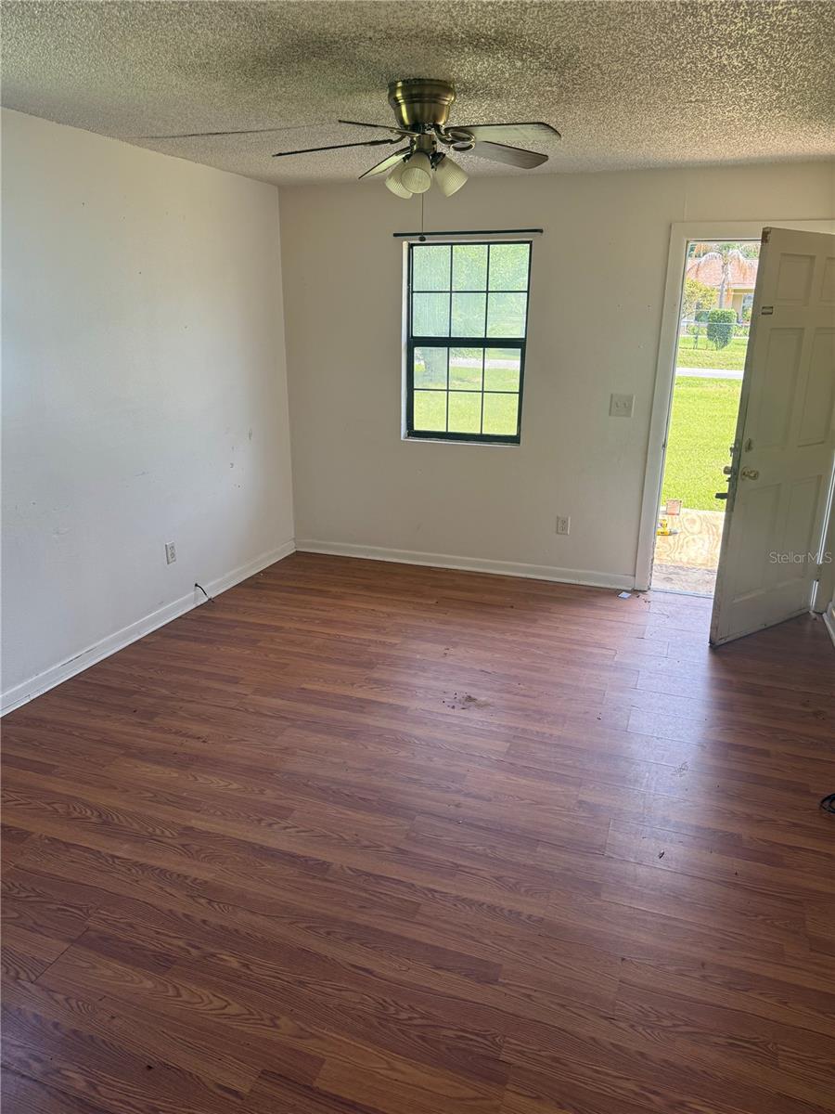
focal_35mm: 24
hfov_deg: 56.8
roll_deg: -1.1
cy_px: 557
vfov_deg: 71.6
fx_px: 772
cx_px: 418
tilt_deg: -15.4
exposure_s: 1/318
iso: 100
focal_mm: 6.76
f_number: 1.78
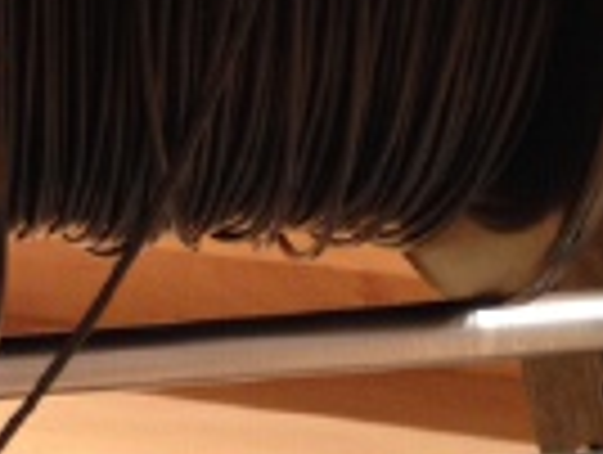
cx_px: -70
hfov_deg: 14.7
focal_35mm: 131
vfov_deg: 11.2
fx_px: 2286
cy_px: -36
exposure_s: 1/20
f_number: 2.4
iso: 160
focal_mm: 4.12
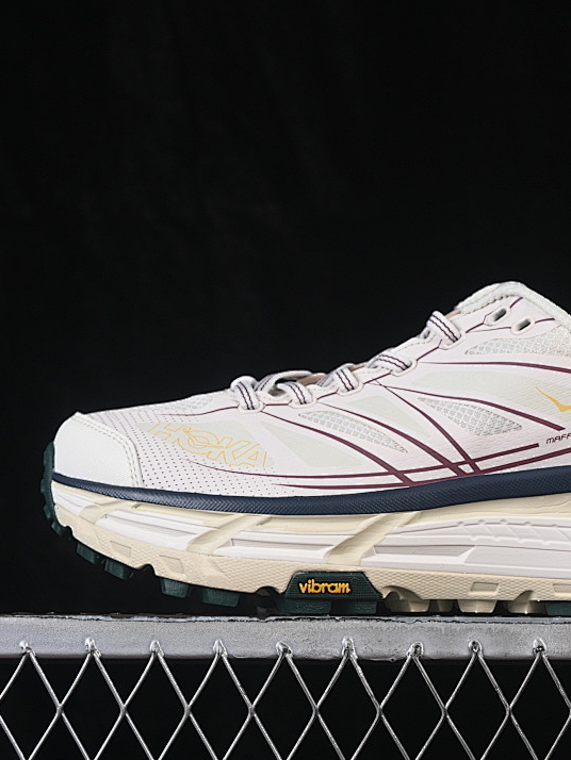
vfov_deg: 18.0
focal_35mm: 109
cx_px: 437
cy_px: 380
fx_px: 2396
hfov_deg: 13.5
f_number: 8
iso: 160
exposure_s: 1/80
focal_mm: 50
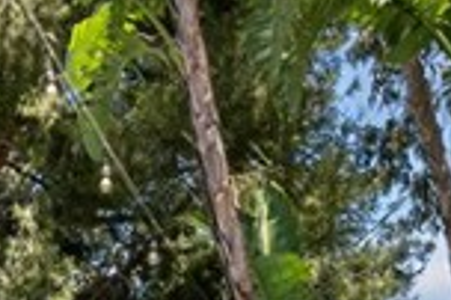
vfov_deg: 11.1
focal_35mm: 101
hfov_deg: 19.7
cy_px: 744
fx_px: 1264
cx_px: 3
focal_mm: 15
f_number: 9
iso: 250
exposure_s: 1/125
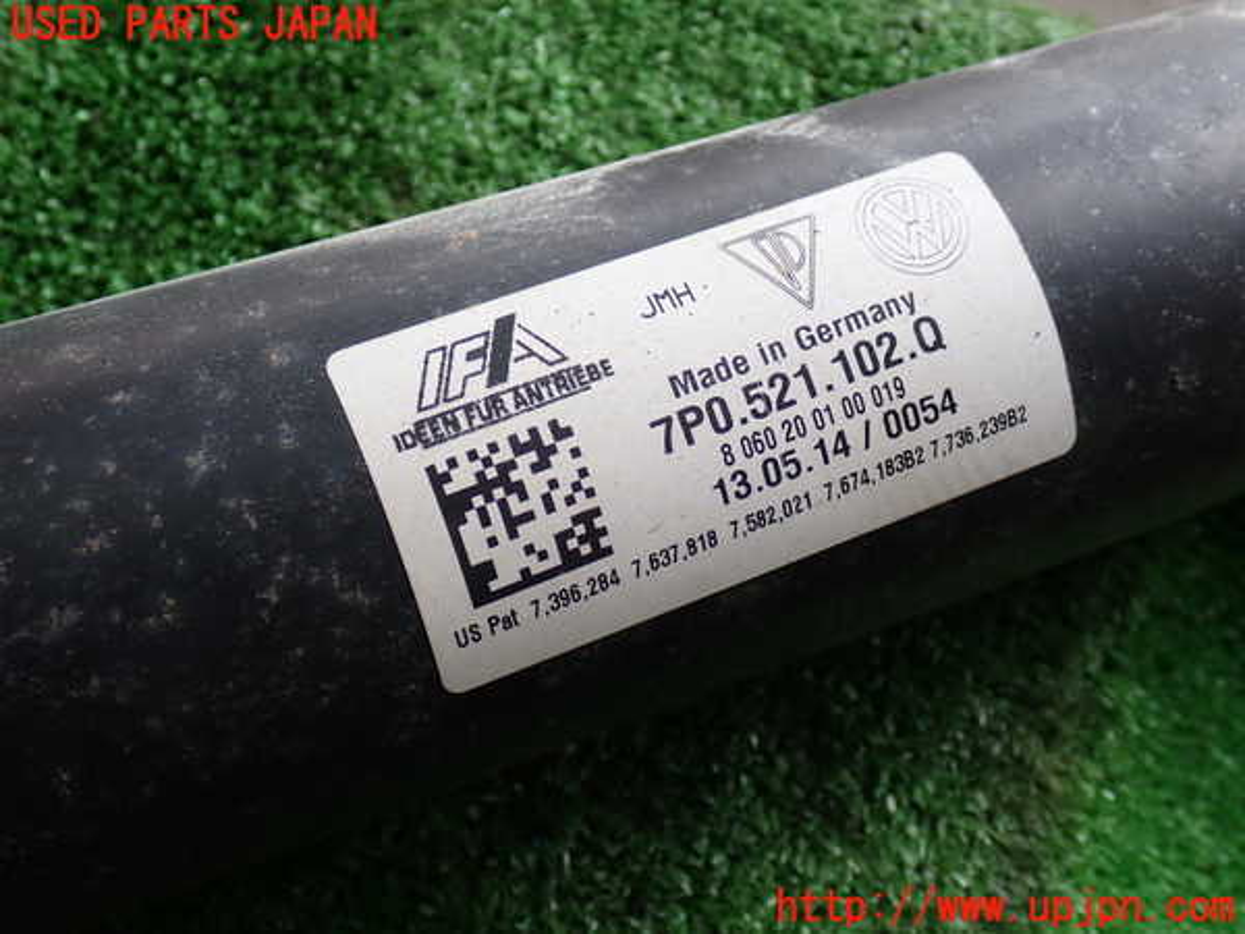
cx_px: 622
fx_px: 1583
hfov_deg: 42.9
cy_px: 467
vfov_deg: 32.9
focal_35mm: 44
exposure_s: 1/80
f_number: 2.9
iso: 160
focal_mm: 7.84
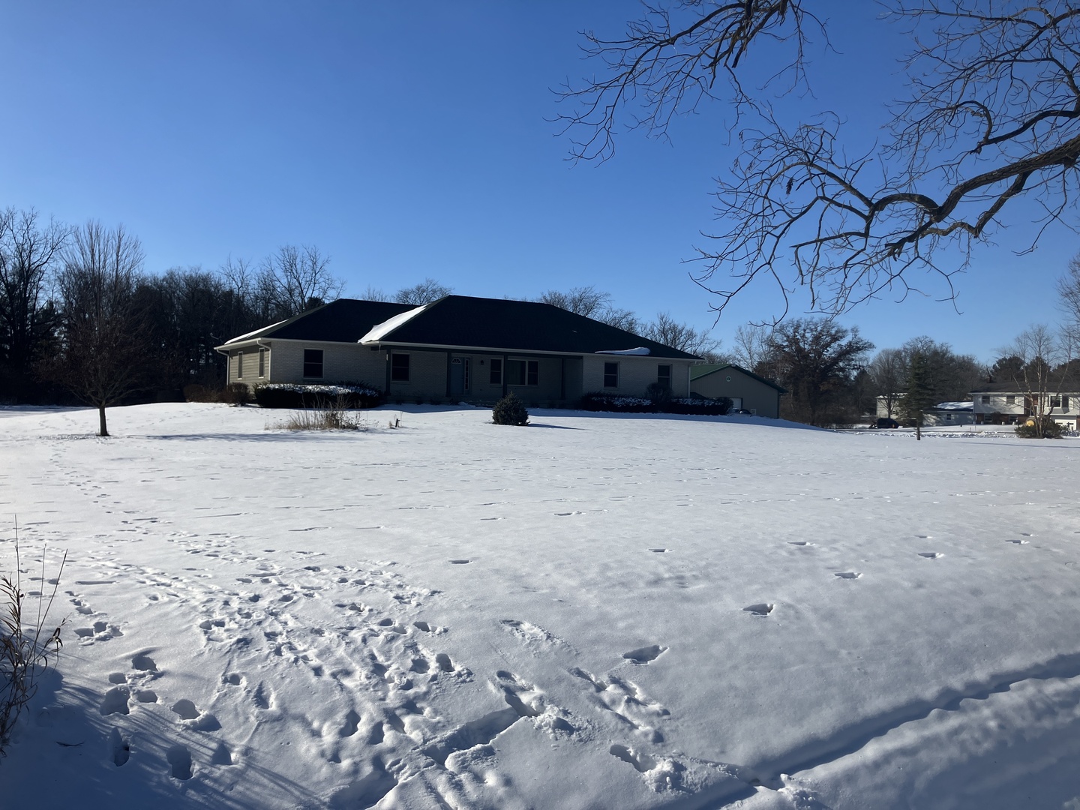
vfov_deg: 49.7
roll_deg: -1.0
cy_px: 405
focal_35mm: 28
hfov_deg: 63.4
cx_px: 540
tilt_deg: -1.2
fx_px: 874
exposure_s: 1/5405
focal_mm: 3.99
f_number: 1.8
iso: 32
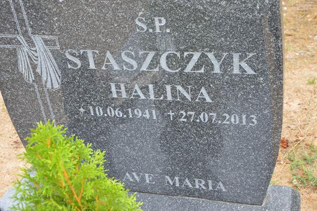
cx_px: 158
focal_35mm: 57
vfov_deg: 23.8
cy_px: 106
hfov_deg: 35.1
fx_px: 502
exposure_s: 1/125
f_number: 5.6
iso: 400
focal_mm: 38
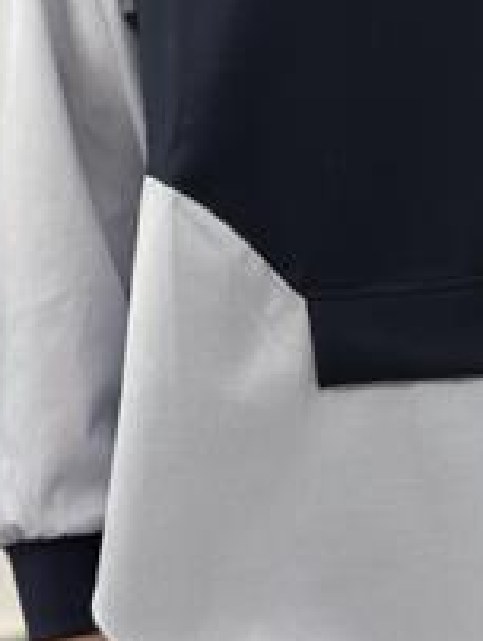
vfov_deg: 19.7
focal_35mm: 98
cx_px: 356
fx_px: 1819
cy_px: 94
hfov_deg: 15.1
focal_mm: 6.86
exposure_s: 1/100
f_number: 1.78
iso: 200
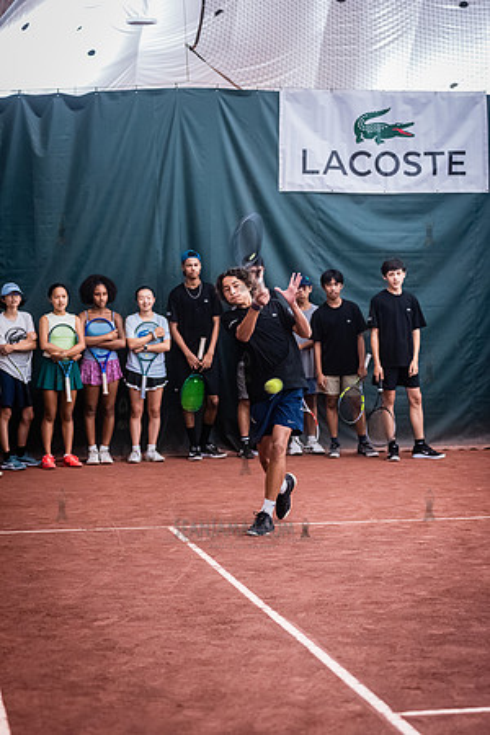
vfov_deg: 22.1
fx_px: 1878
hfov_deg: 14.9
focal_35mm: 92
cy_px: 368
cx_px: 245
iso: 6400
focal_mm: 92
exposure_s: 1/320
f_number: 3.2
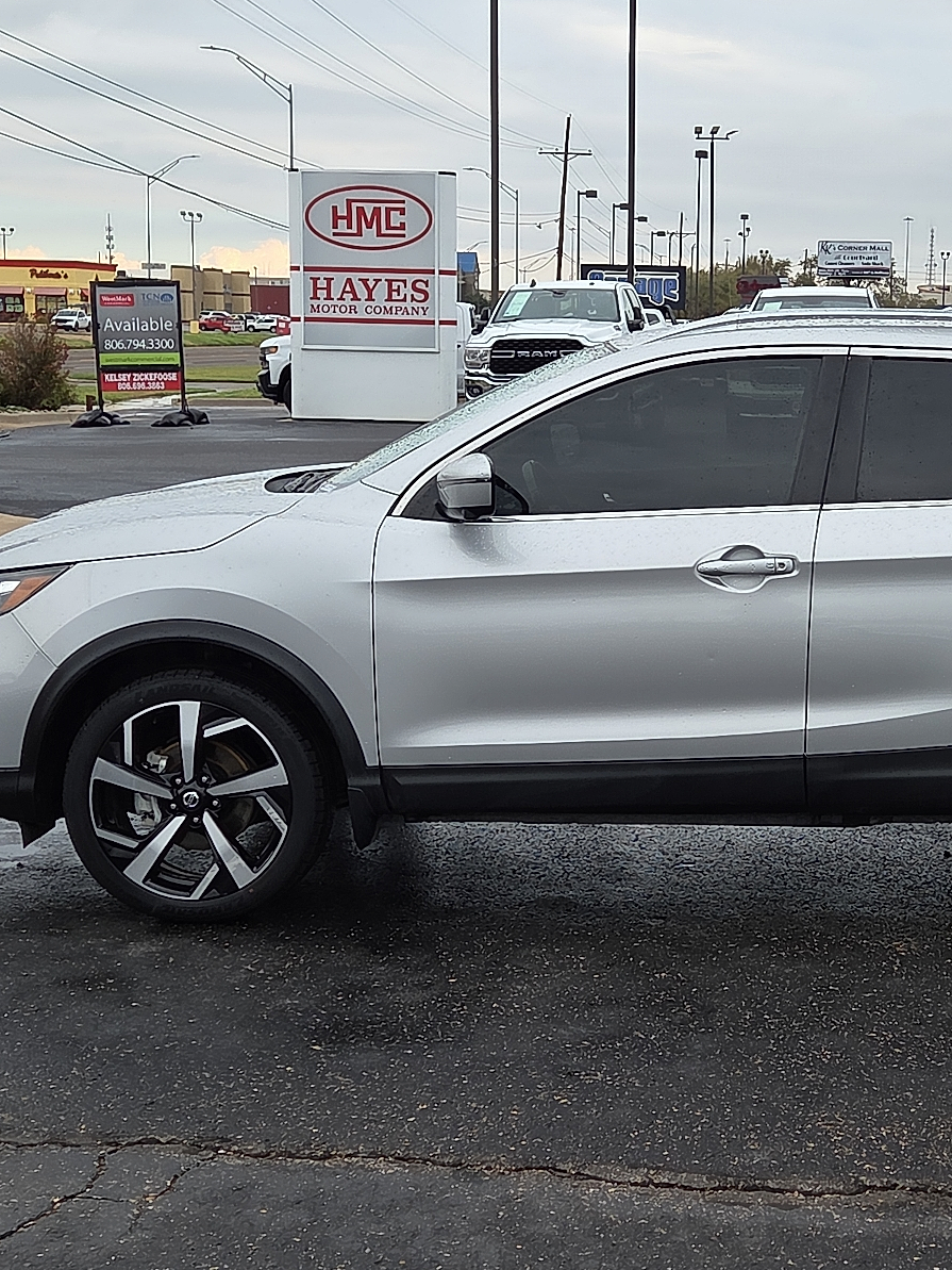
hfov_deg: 24.6
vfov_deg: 32.7
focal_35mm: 59
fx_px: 2163
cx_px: 707
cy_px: 638
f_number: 1.8
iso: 76
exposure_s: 1/1667
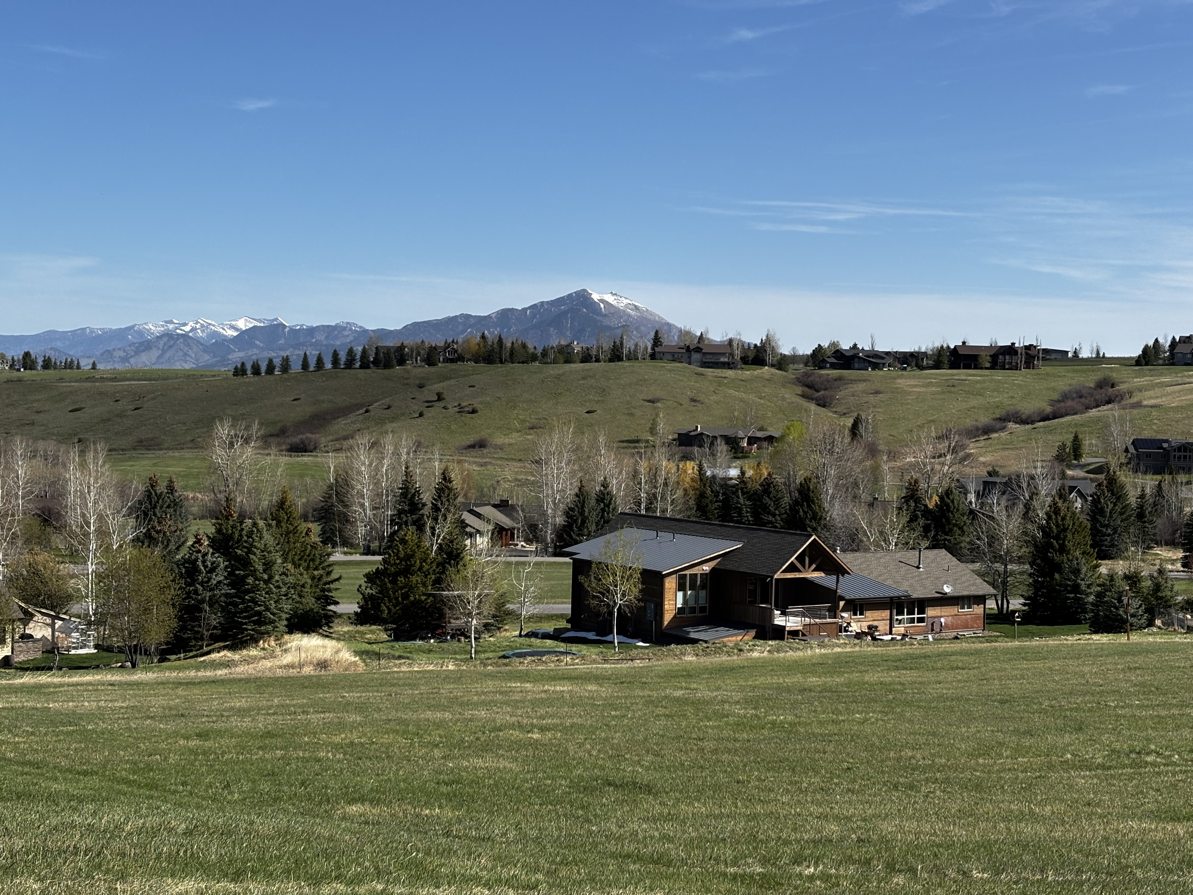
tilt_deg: -1.3
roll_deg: -1.9
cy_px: 448
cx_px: 596
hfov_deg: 36.8
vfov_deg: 28.0
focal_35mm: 52
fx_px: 1792
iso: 40
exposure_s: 1/2857
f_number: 1.6
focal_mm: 5.96
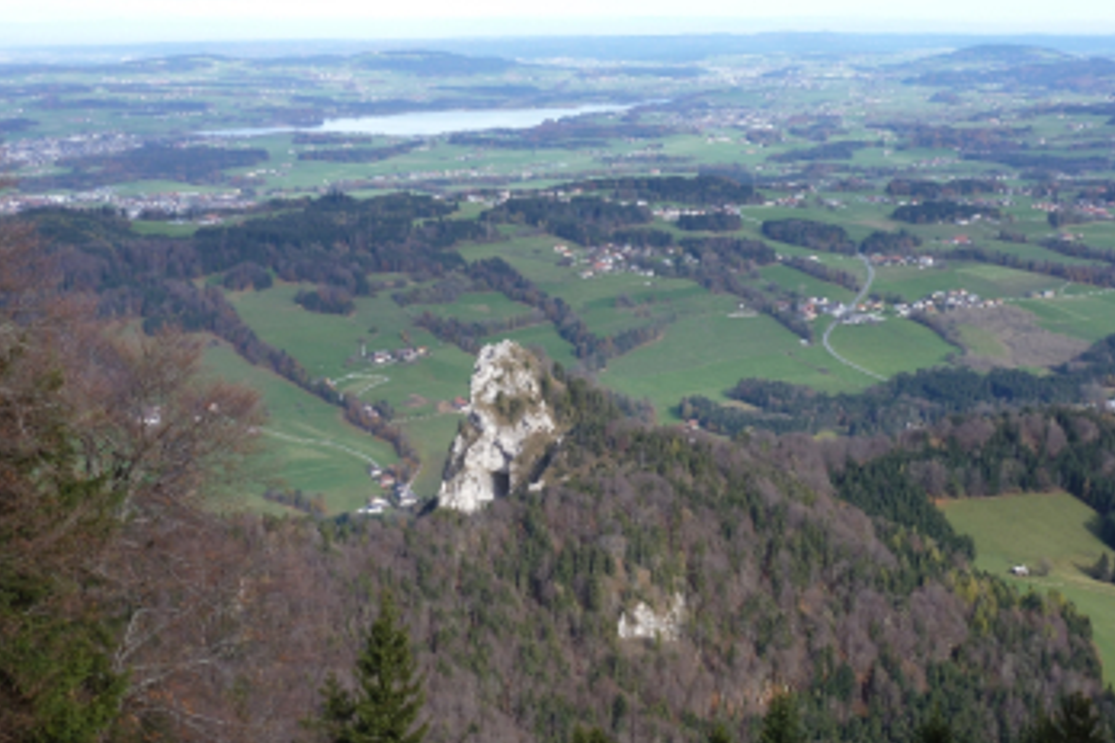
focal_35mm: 56
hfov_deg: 35.6
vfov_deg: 24.2
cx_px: 554
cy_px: 365
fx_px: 1734
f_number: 4.3
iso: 100
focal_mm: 9.4
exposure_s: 1/250
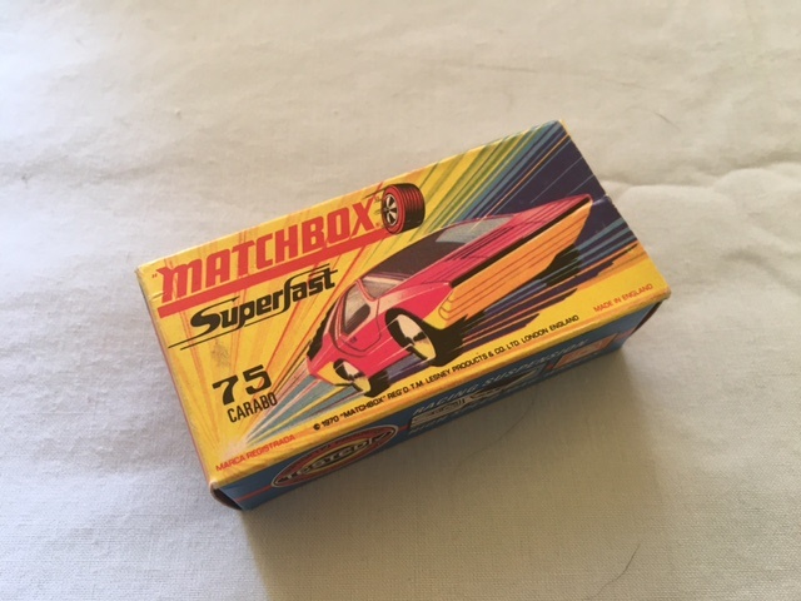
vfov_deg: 48.2
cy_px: 300
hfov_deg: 61.7
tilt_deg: -63.1
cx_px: 400
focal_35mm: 29
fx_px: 671
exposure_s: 1/33
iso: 100
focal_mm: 4.15
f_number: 2.2
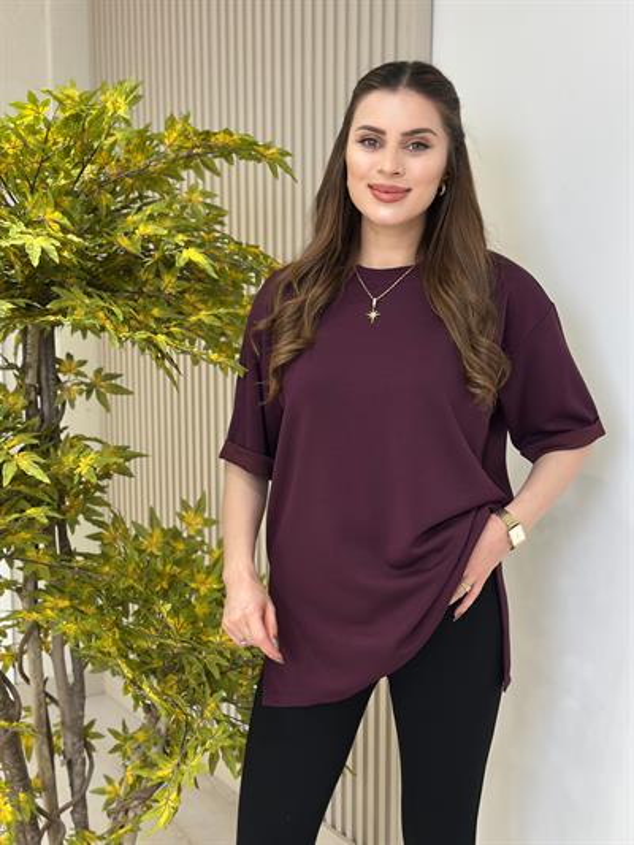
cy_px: 422
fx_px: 1172
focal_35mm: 48
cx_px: 317
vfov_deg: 39.6
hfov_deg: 30.3
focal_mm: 6.86
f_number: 1.78
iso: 64
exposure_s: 1/100
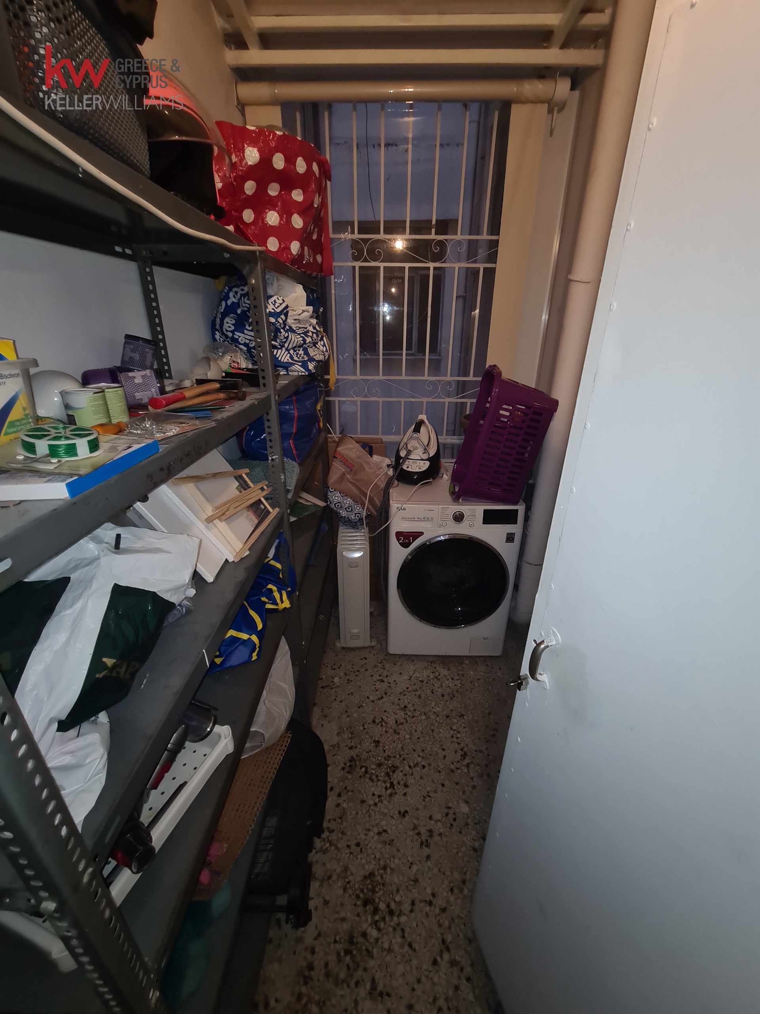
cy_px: 507
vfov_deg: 106.2
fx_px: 381
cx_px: 380
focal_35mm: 13
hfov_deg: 89.9
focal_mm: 2.2
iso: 160
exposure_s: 1/50
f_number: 2.2
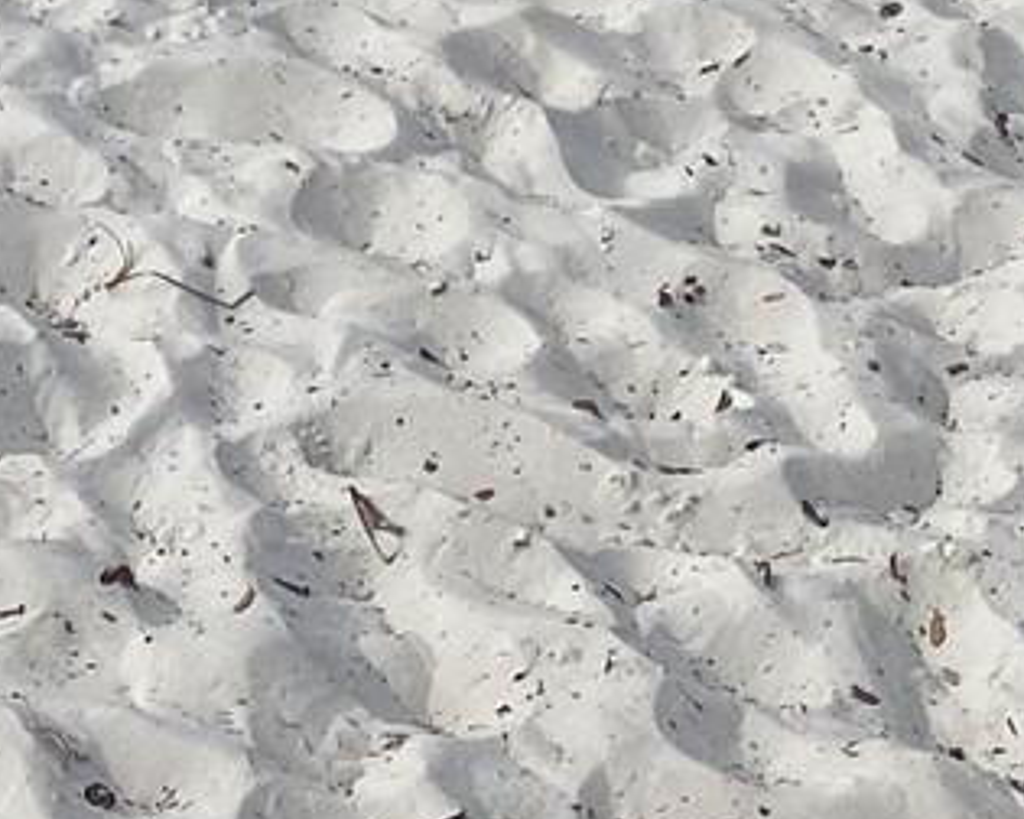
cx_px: -286
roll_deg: -1.3
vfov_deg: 10.5
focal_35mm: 129
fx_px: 3910
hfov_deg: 14.3
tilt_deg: -5.4
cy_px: -1086
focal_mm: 4.25
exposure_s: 1/3610
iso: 32
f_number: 1.8
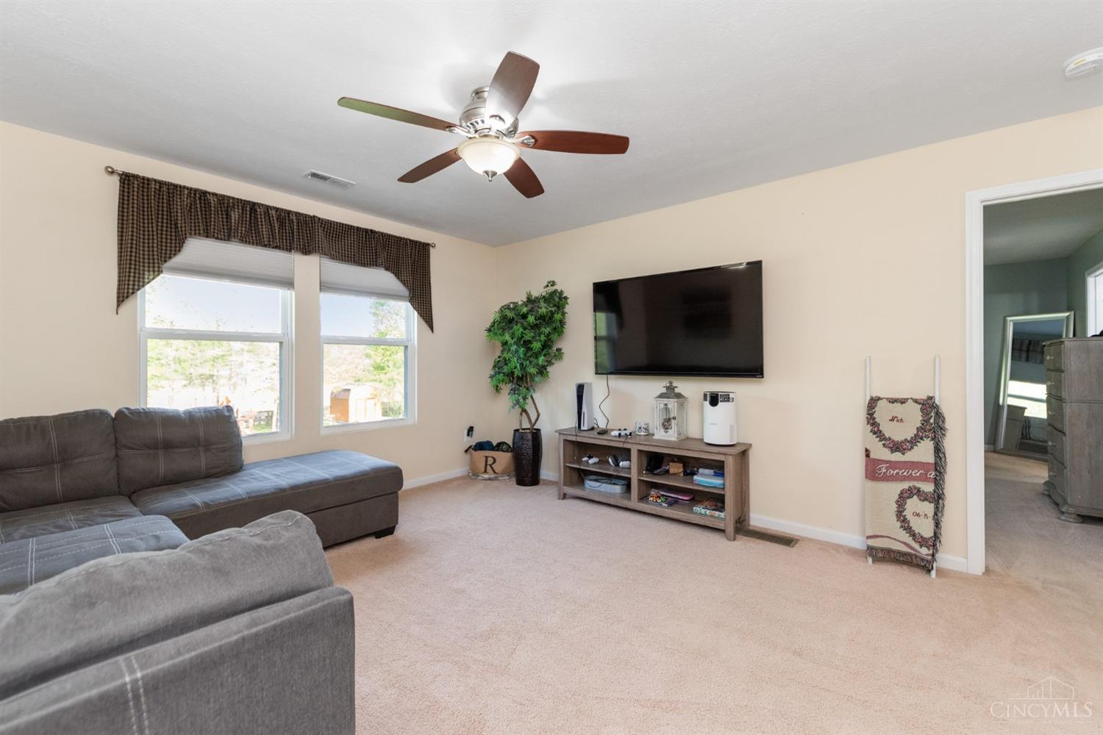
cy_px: 368
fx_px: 460
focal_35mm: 15
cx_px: 552
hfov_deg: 100.4
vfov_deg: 77.3
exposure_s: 1/200
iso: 800
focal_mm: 15
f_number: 4
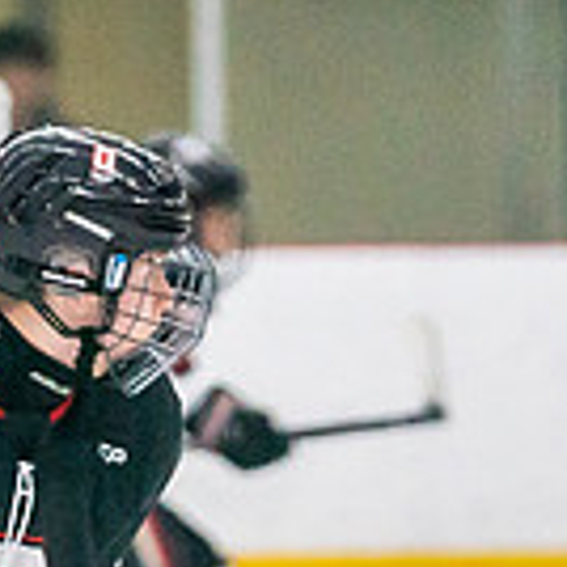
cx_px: 24
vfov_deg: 1.5
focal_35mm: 1158
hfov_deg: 1.5
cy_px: 1016
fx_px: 21460
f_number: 2.8
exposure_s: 1/1250
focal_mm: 200
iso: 3200
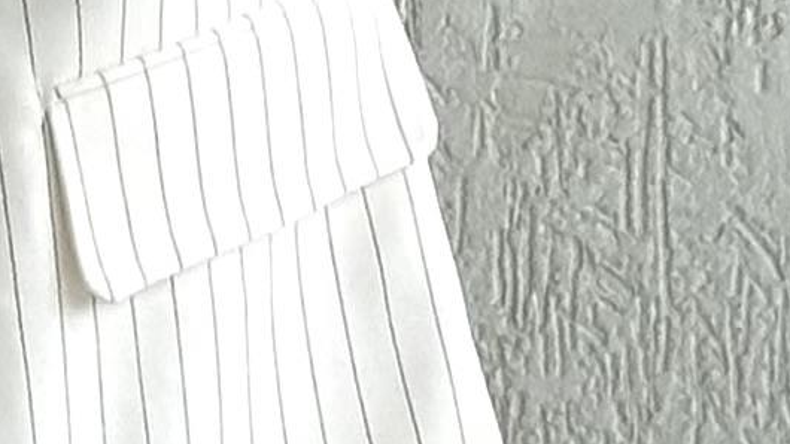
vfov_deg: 3.1
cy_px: 375
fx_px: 8336
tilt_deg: -20.9
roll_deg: -6.0
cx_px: 225
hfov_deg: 5.4
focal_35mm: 398
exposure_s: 1/152
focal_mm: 6.86
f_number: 1.78
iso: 50
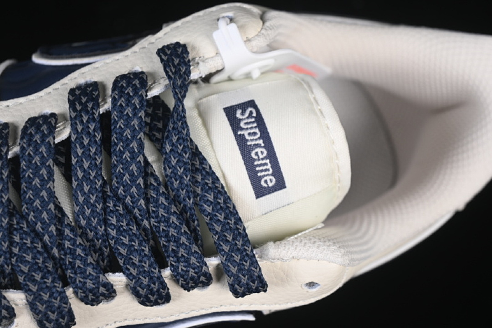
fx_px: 1025
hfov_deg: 27.0
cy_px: 164
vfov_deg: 18.2
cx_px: 246
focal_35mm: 75
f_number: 7.1
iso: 160
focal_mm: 50
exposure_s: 1/80
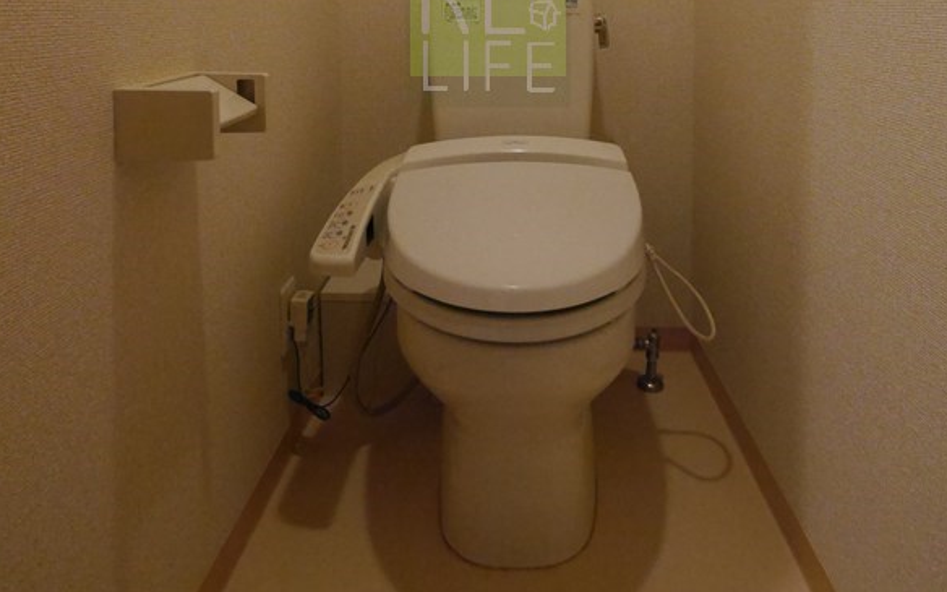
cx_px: 488
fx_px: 671
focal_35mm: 26
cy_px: 24
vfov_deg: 42.3
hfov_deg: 70.4
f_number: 4
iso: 2000
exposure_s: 1/60
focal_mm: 7
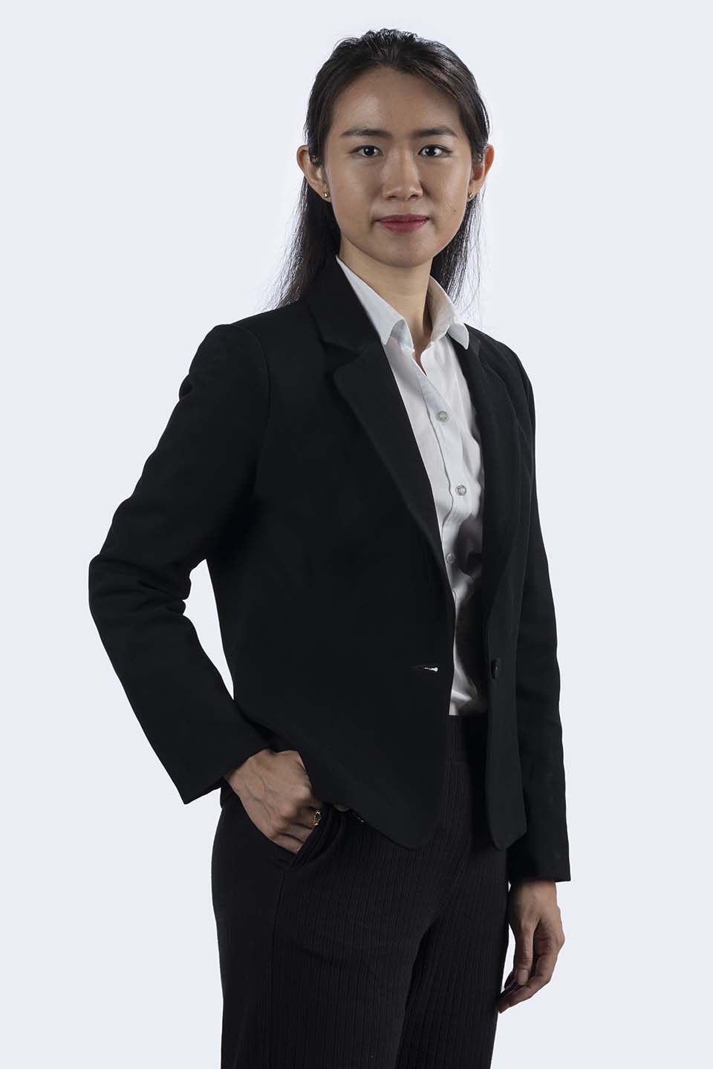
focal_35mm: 105
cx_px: 356
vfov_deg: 19.5
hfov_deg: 13.0
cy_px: 534
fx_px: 3119
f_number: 9
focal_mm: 105
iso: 100
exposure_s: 1/250
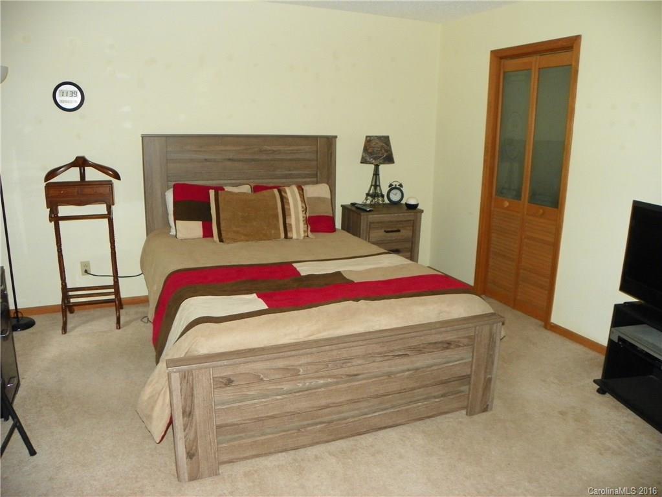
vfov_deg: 53.1
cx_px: 331
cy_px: 248
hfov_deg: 67.3
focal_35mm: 26
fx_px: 497
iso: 200
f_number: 2.8
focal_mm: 4.6
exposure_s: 1/30
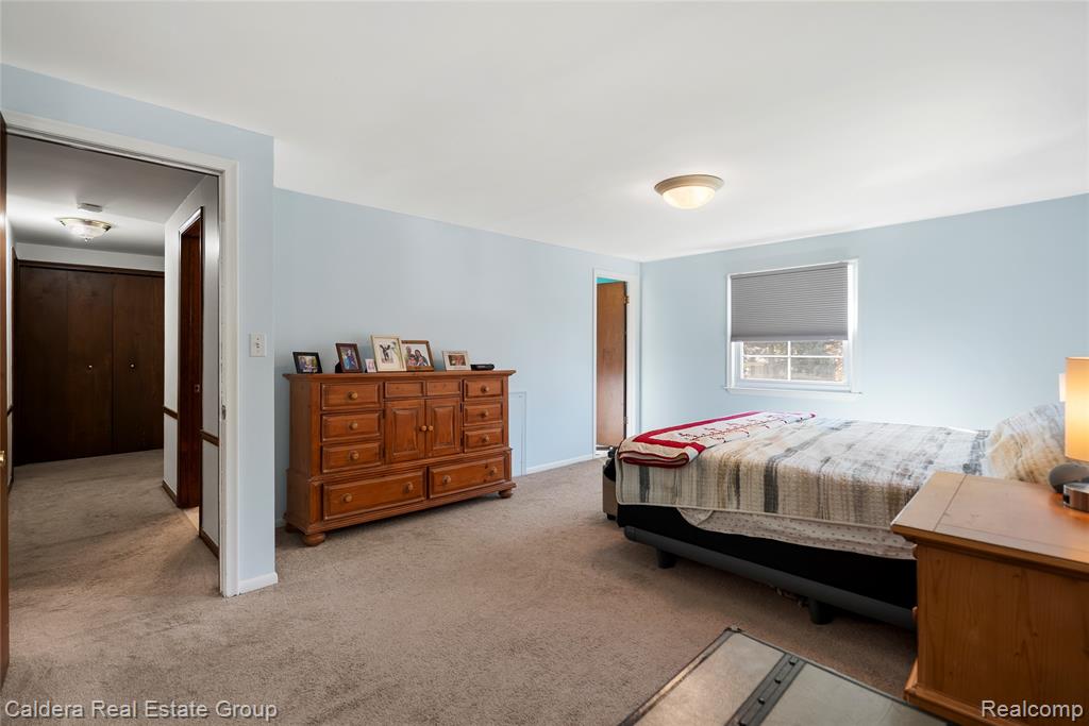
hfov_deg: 96.7
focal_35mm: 16
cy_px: 363
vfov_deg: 73.8
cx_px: 544
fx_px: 484
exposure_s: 1/13
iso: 100
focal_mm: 16
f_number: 4
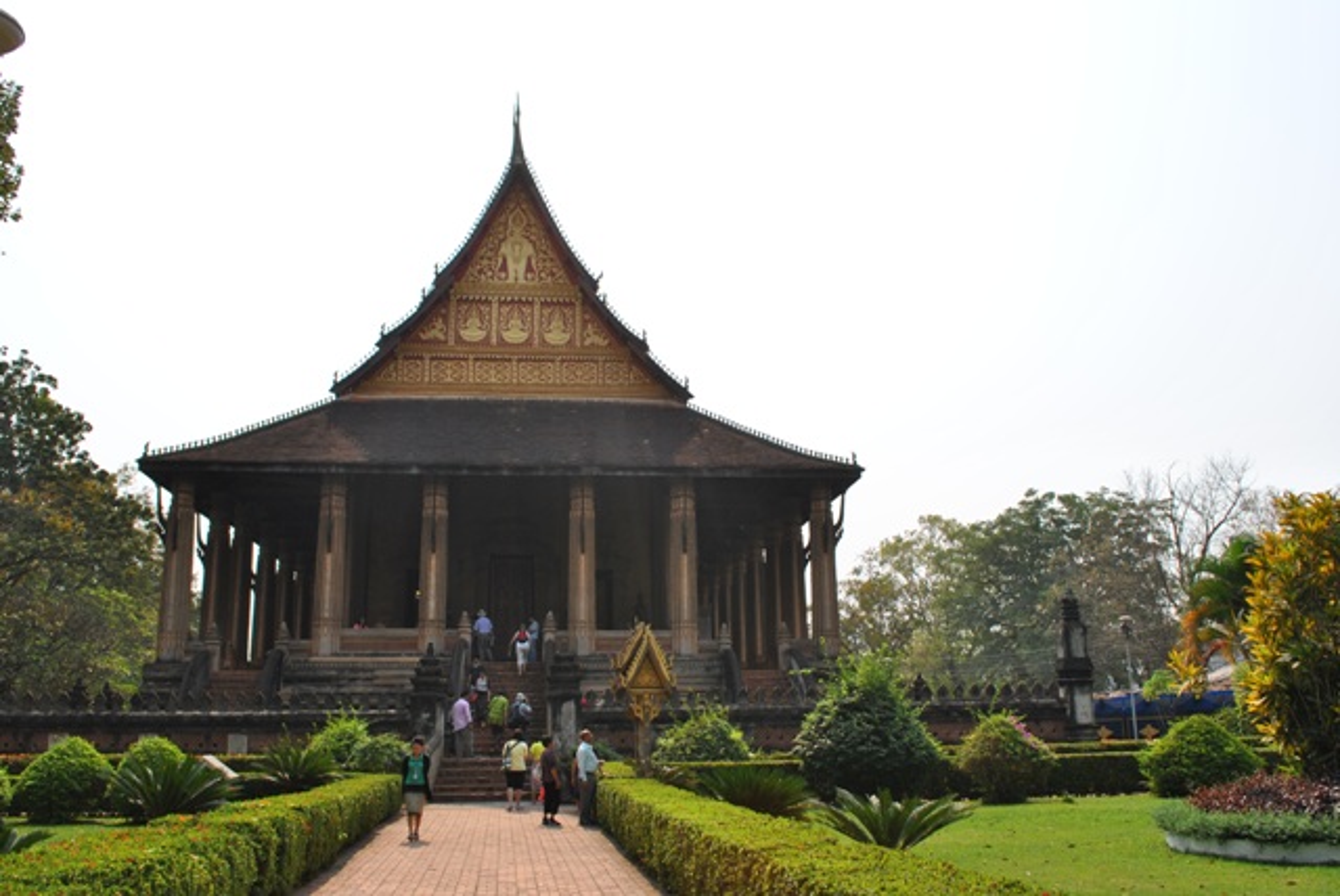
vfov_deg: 40.0
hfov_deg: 57.2
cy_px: 448
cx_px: 670
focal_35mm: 33
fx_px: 1229
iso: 100
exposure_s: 1/200
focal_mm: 22
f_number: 10
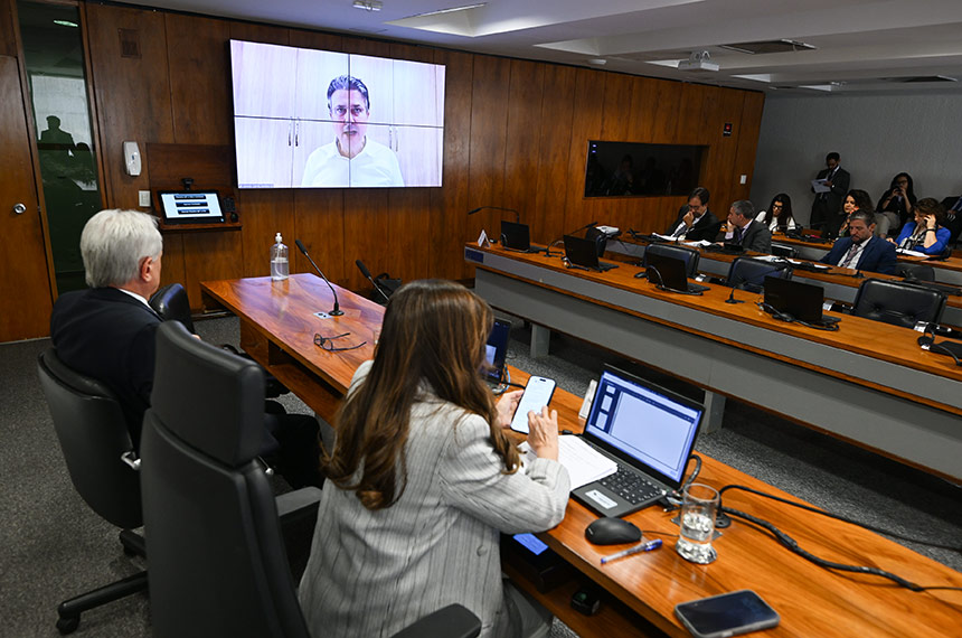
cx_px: 481
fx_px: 640
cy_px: 319
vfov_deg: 52.9
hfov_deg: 73.8
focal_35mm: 24
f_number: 4.5
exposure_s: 1/100
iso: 1000
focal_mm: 24
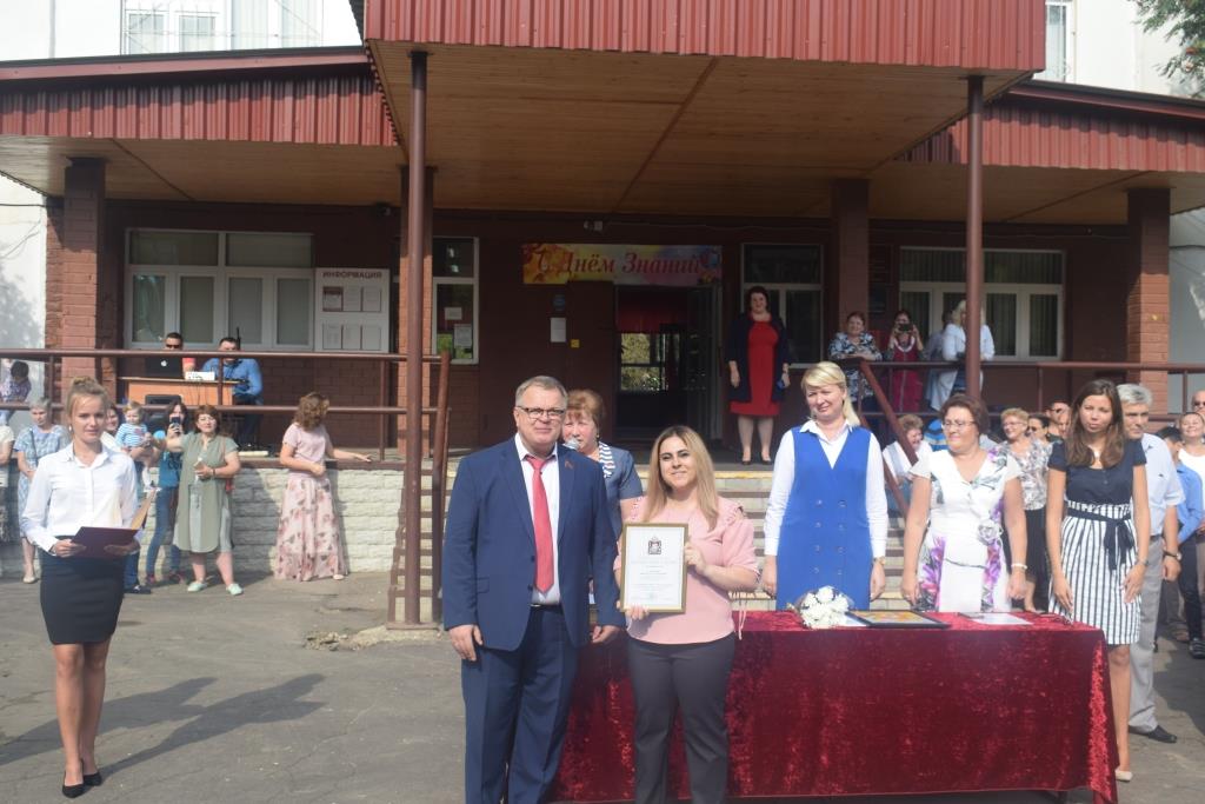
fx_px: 1306
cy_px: 402
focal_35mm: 39
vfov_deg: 34.2
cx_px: 602
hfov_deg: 49.5
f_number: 9
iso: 200
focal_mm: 26
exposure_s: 1/320
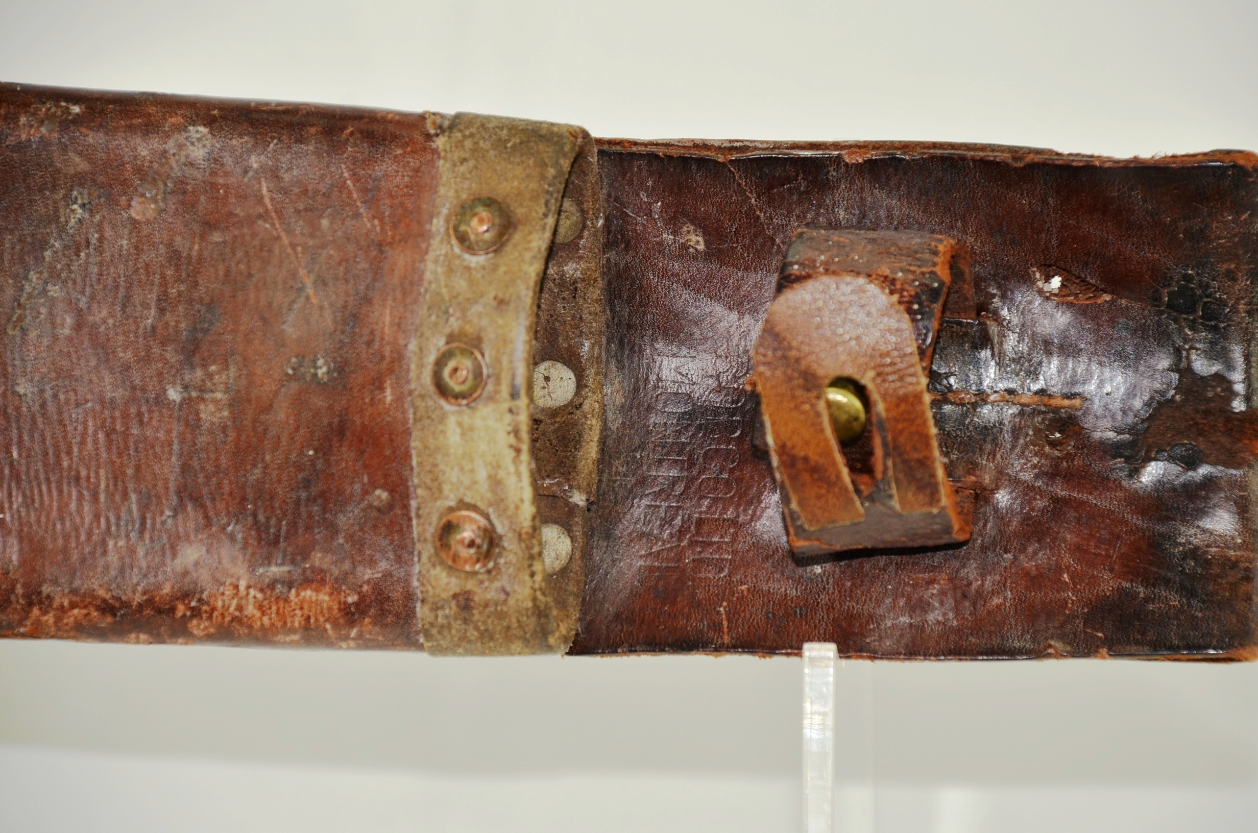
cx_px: 629
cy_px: 416
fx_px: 7062
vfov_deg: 6.8
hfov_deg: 10.2
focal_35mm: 202
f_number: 5.6
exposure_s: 1/125
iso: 250
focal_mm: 135
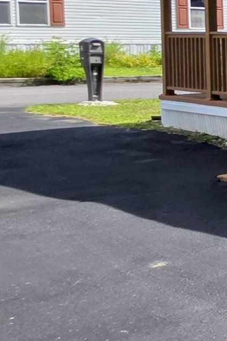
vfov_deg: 30.0
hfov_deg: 11.6
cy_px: 80
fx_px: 625
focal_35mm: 66
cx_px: 675
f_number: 1.9
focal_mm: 2.2
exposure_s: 1/1941
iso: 40
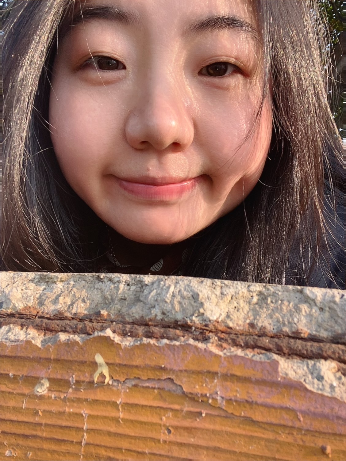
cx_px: 173
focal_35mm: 30
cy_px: 230
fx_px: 400
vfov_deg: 60.0
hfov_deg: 46.8
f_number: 2.2
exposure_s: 1/230
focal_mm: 2.71
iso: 25
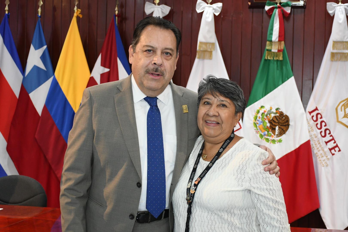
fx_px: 580
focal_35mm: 60
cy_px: 116
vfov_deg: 22.6
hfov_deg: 33.4
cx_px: 174
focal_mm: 40
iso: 2500
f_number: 4.5
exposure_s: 1/100
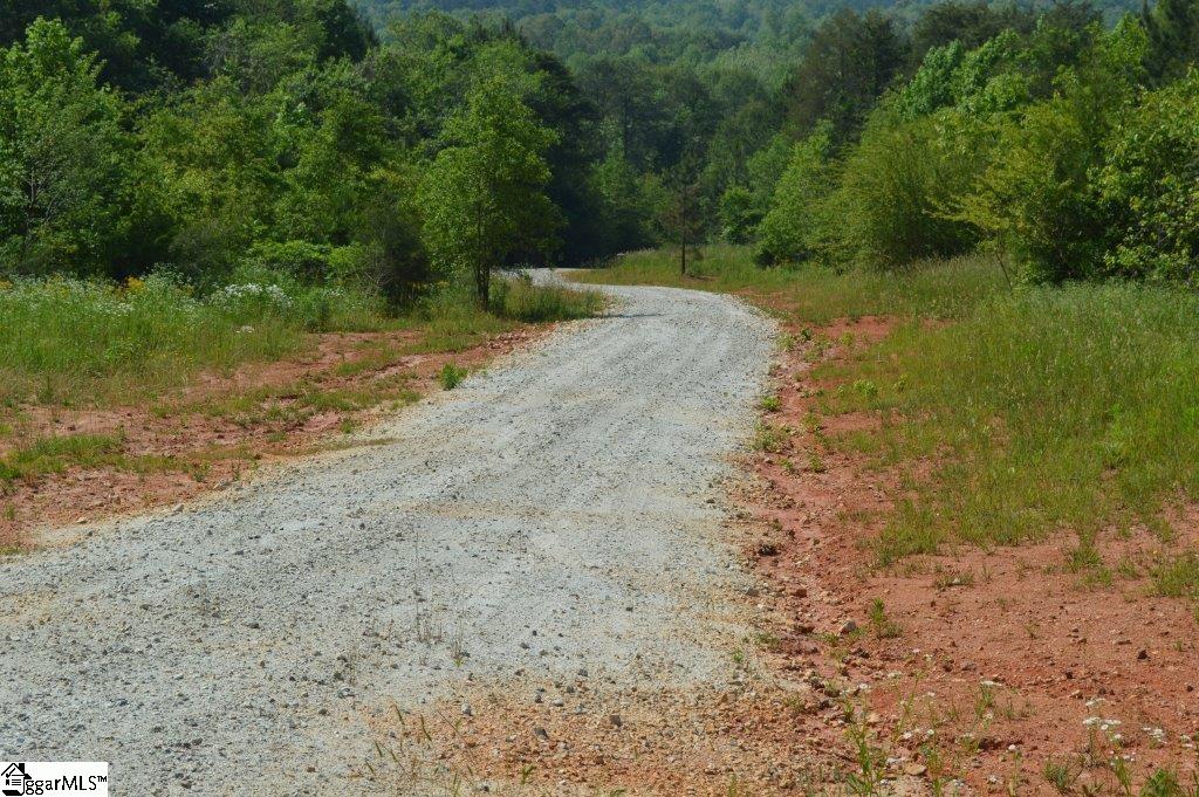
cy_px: 398
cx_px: 600
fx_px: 2596
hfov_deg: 26.0
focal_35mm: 78
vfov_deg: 17.5
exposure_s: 1/320
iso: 100
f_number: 9
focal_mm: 52
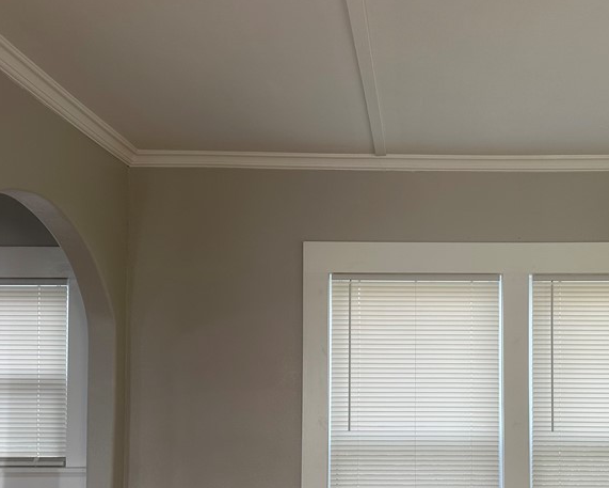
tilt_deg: +2.8
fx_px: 757
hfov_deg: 43.0
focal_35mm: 42
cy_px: 353
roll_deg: +0.8
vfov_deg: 35.1
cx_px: 420
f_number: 1.78
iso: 125
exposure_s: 1/120
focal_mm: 6.86
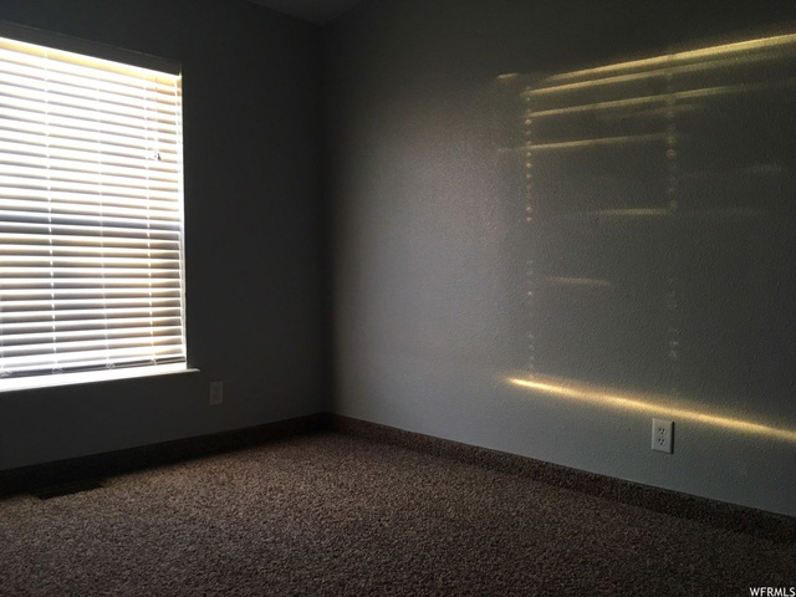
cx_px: 398
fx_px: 667
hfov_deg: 61.7
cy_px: 298
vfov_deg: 48.2
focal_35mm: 29
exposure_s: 1/30
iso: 125
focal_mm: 4.15
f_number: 2.2
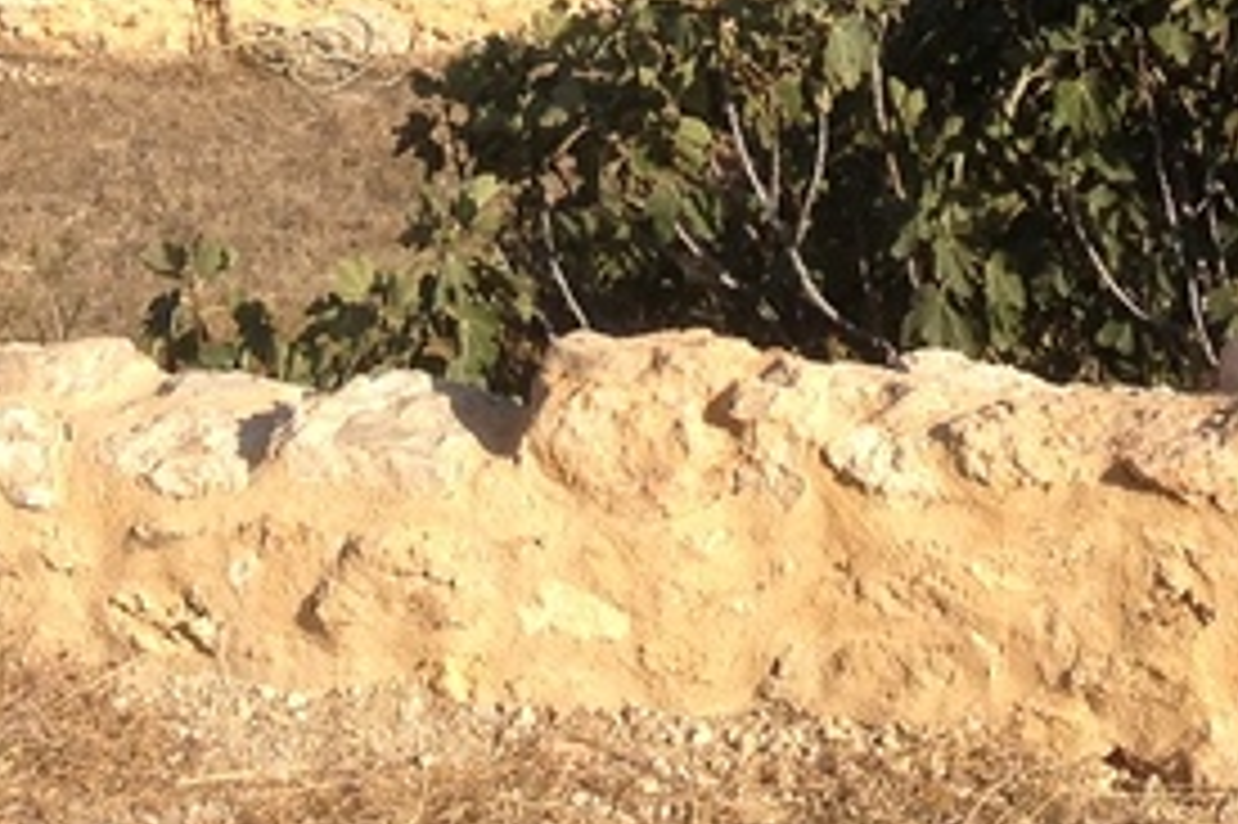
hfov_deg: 12.9
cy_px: -1157
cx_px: 711
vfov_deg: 8.0
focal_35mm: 159
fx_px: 5464
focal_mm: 4.28
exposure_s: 1/1672
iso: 50
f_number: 2.4
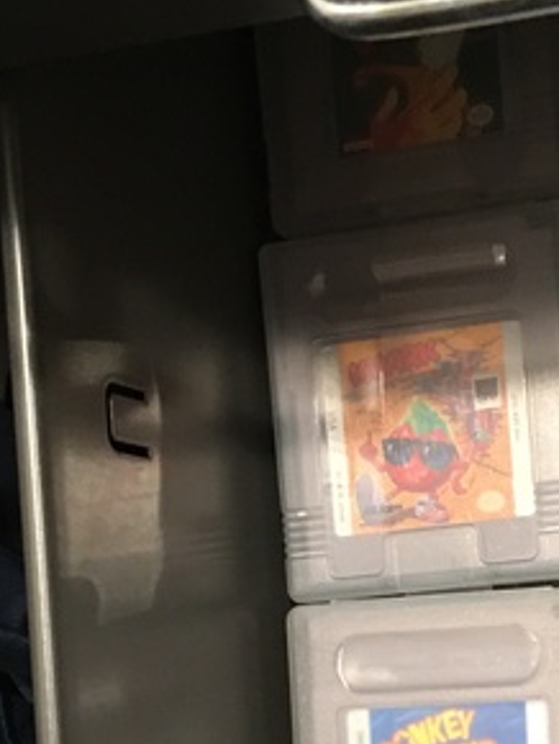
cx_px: 603
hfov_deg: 15.7
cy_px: 885
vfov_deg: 20.0
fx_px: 1978
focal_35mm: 92
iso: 100
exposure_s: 1/10
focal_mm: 4.15
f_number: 2.2
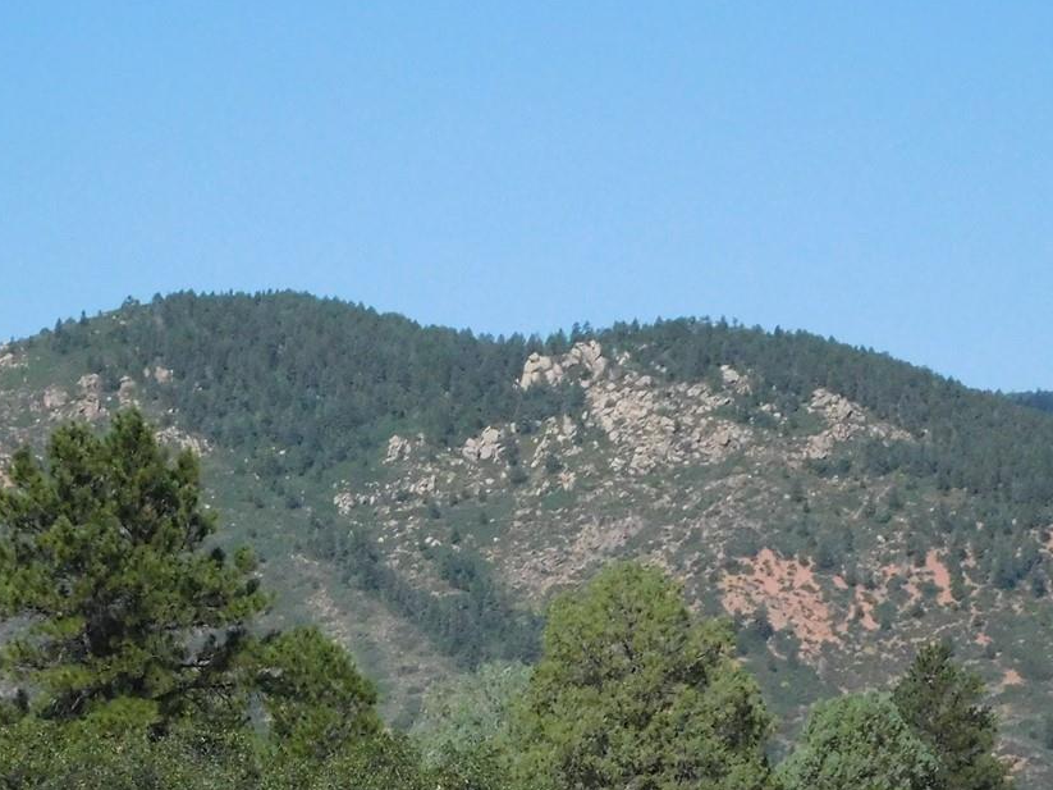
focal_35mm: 177
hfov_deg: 11.2
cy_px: 682
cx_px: 357
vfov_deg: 8.4
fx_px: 5383
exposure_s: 1/1250
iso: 800
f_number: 9
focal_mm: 16.1
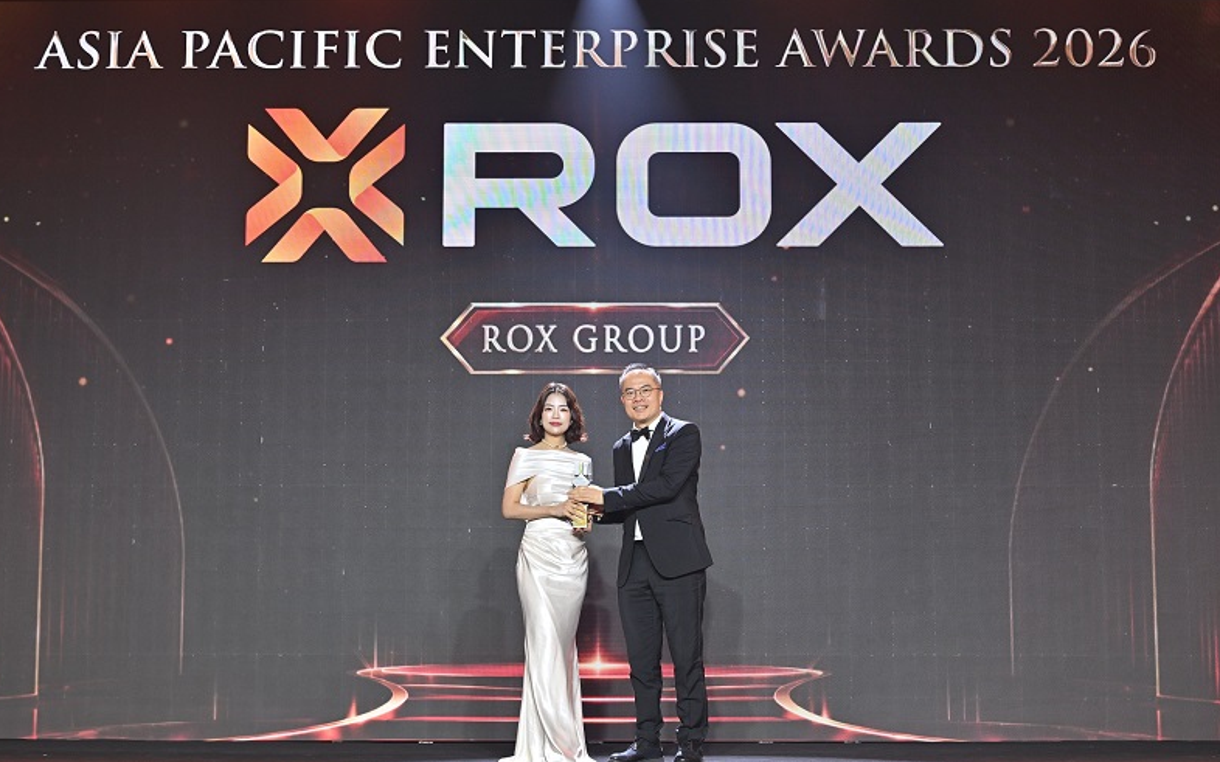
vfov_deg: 23.1
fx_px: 1862
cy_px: 404
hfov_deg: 36.3
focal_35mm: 56
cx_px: 601
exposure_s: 1/125
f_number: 4
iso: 500
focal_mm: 54
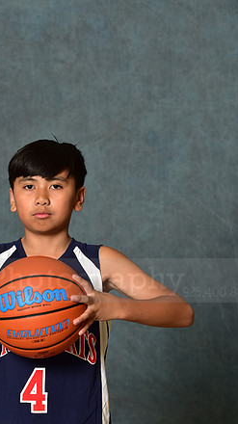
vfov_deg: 14.1
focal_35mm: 152
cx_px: 57
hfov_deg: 8.0
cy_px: 272
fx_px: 1708
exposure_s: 1/200
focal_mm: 110
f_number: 4.5
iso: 320
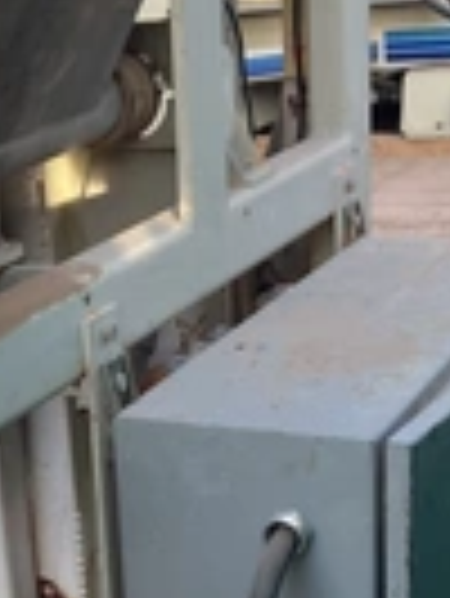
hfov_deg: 17.3
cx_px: 32
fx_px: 1454
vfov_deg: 23.0
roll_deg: +5.8
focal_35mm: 84
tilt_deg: -20.6
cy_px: 445
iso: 25
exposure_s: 1/160
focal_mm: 3.99
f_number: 1.8
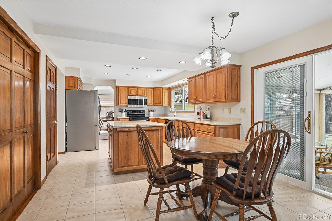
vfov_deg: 63.1
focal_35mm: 20
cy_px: 110
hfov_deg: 85.5
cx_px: 166
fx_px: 180
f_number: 10
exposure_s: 1/13
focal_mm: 19.5
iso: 400
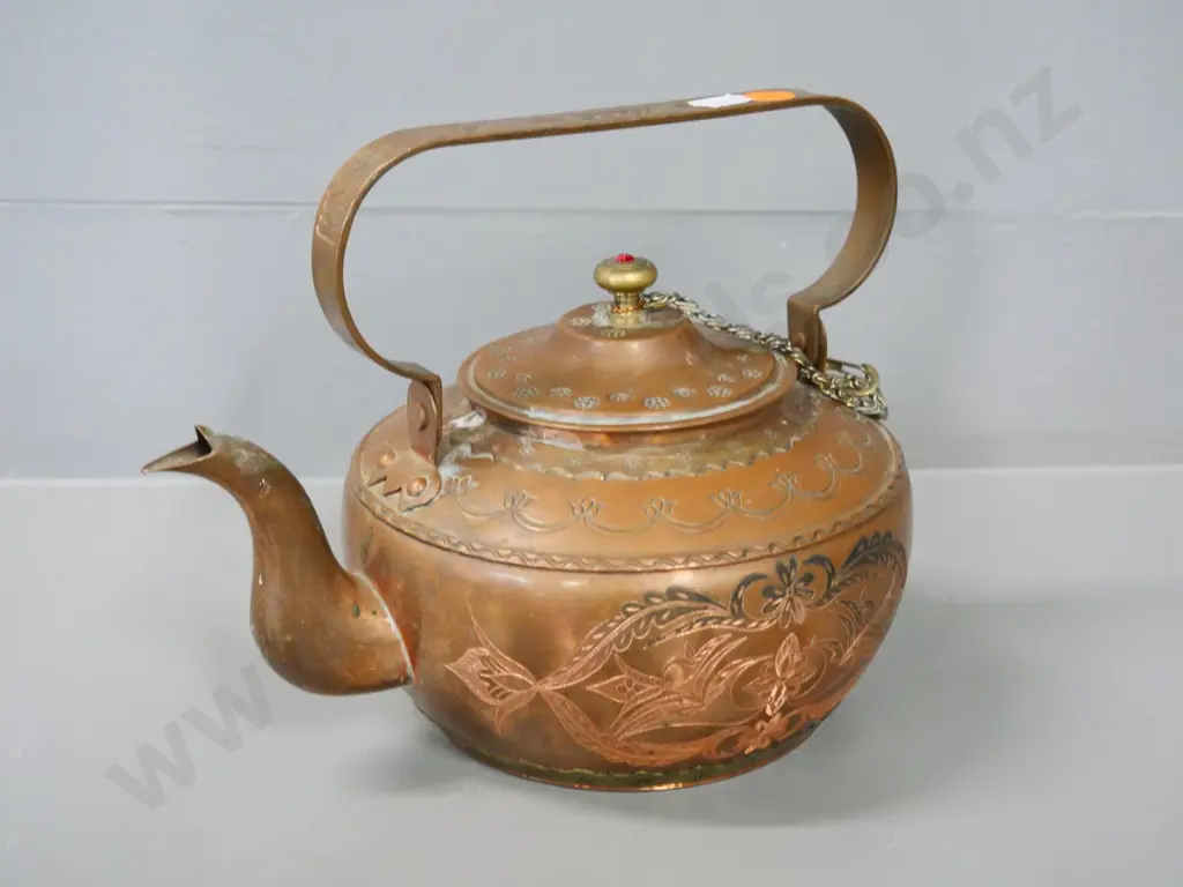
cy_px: 444
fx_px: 1845
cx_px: 592
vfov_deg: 27.0
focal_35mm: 54
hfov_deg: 35.5
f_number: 5
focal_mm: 27
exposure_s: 1/50
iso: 3200
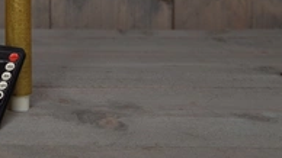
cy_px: -25
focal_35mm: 97
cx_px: 3
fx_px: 725
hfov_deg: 21.3
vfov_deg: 12.2
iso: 320
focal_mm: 40
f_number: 7.1
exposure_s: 1/30
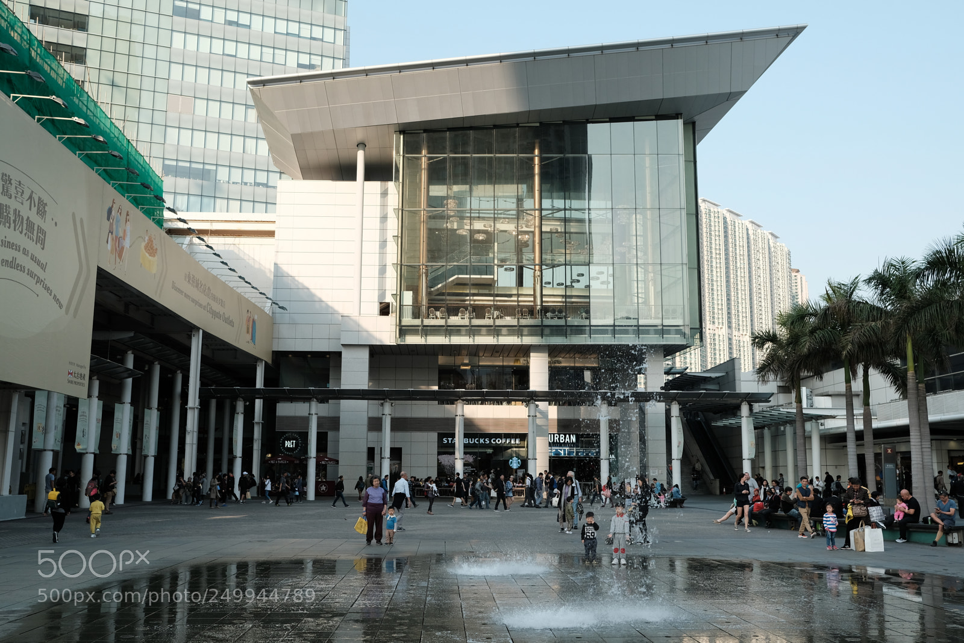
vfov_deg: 37.9
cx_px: 482
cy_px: 322
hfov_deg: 54.4
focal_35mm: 35
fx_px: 937
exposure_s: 1/500
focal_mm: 23
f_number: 5.6
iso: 400
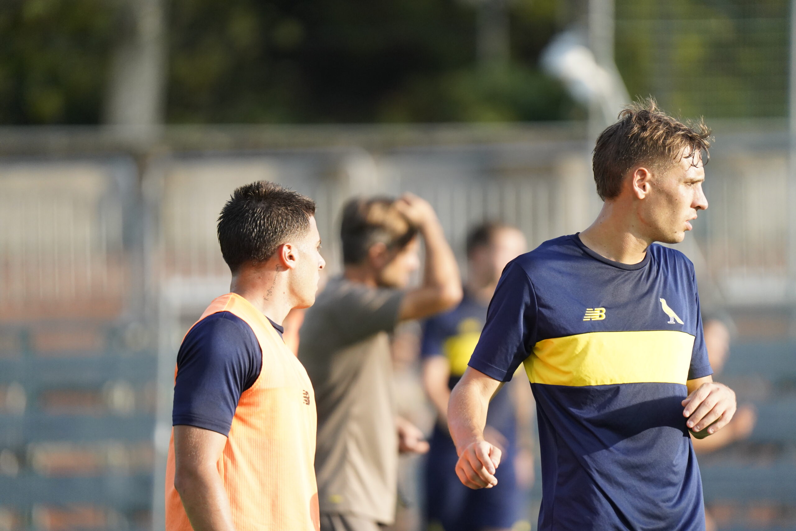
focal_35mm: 600
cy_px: 266
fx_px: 13266
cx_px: 398
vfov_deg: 2.3
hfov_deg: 3.4
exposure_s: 1/2000
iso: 3200
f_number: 6.3
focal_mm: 600
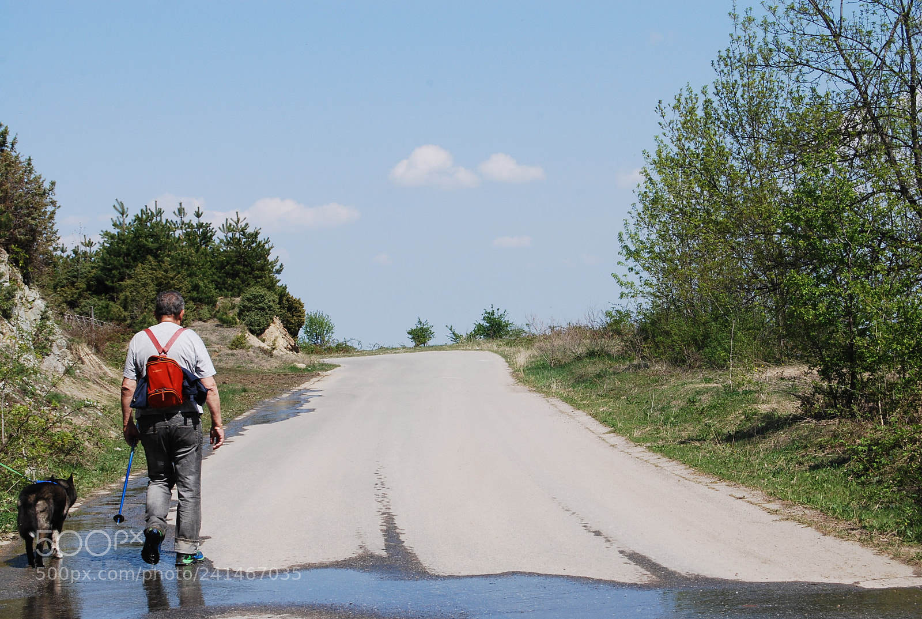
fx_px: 2117
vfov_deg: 16.6
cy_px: 310
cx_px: 461
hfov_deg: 24.6
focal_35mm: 82
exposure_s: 1/200
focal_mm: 55
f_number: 10
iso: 200
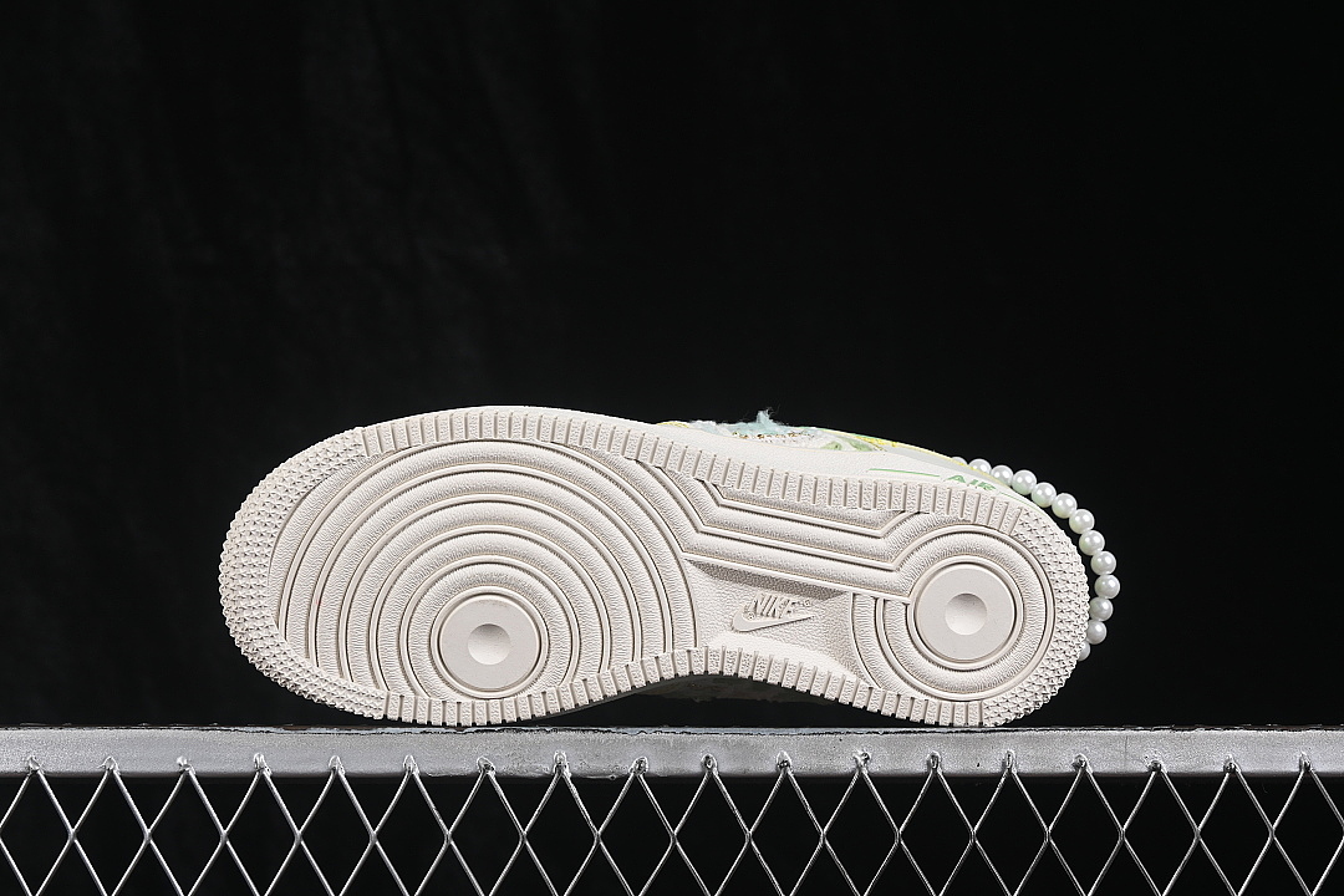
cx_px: 672
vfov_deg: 18.2
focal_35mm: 75
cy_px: 448
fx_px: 2800
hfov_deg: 27.0
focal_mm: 50
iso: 160
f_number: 8
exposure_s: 1/80
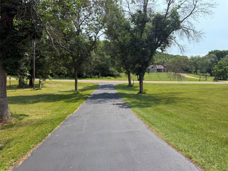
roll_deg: +0.0
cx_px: 114
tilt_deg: -5.0
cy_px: 86
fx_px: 158
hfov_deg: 71.6
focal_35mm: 24
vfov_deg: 56.8
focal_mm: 6.76
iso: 100
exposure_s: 1/3145
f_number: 1.78
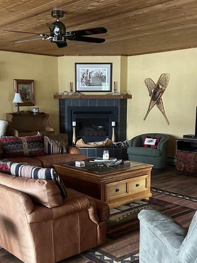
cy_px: 164
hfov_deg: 32.9
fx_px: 334
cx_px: 94
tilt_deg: -10.2
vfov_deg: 42.6
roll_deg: -1.4
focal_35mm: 44
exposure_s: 1/40
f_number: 1.5
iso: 400
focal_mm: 5.7
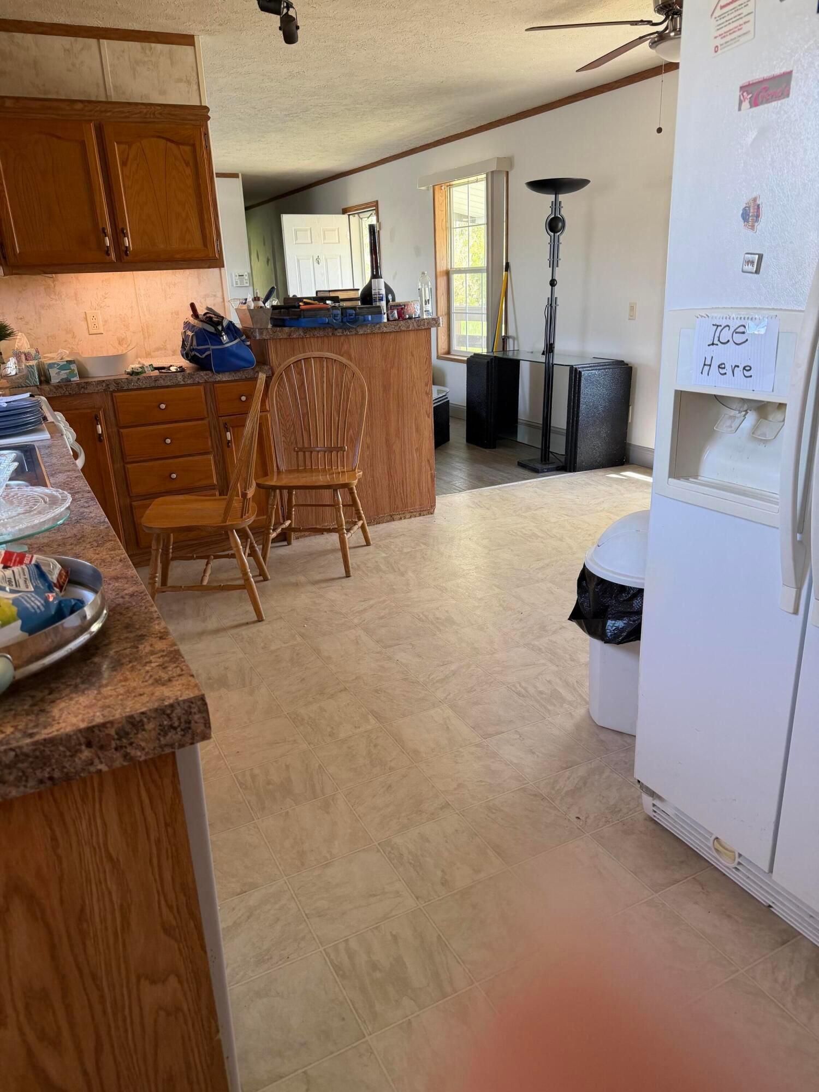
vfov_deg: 71.6
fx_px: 757
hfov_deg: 56.8
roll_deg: +2.6
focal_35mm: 24
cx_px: 410
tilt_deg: -20.4
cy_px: 546
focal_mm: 6.76
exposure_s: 1/121
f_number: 1.78
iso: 160
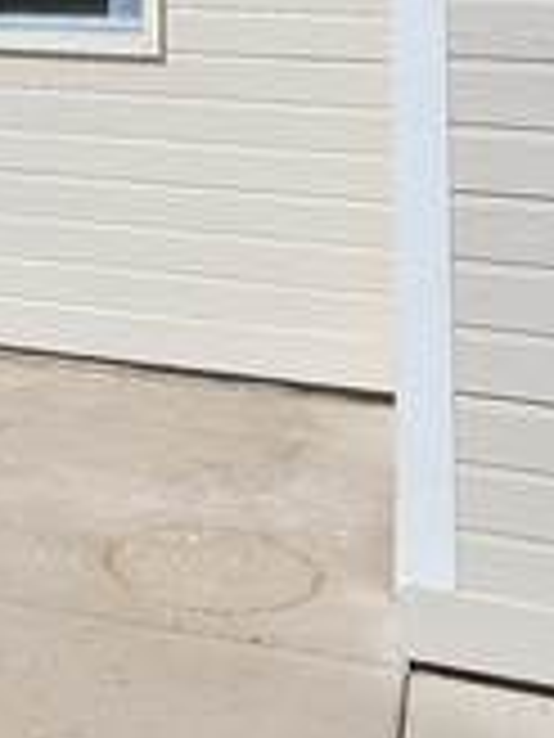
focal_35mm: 76
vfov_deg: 23.2
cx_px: -410
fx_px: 1622
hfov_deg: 16.5
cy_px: -184
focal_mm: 2.2
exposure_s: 1/3956
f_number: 2.2
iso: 50
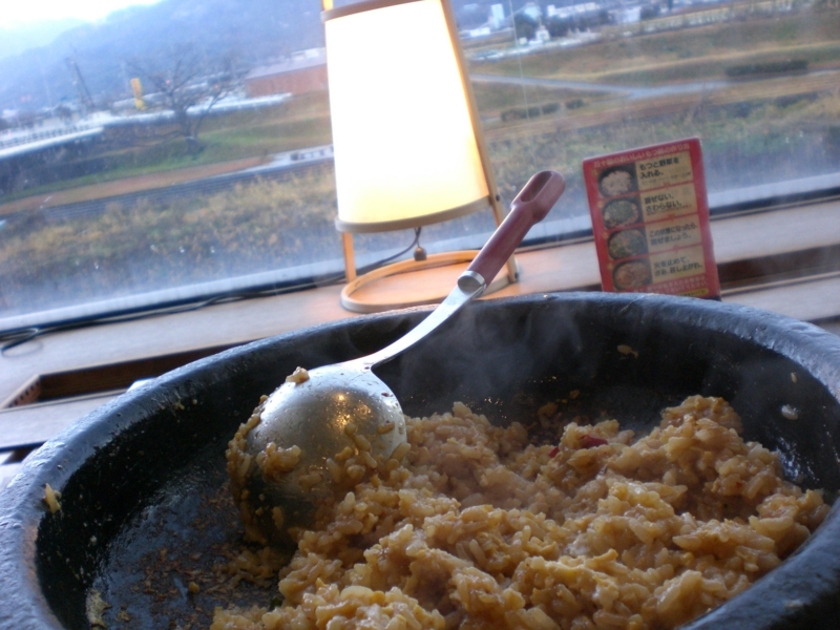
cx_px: 420
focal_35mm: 38
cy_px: 315
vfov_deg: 37.7
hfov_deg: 49.0
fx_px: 922
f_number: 3.1
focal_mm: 6.3
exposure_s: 1/60
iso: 200
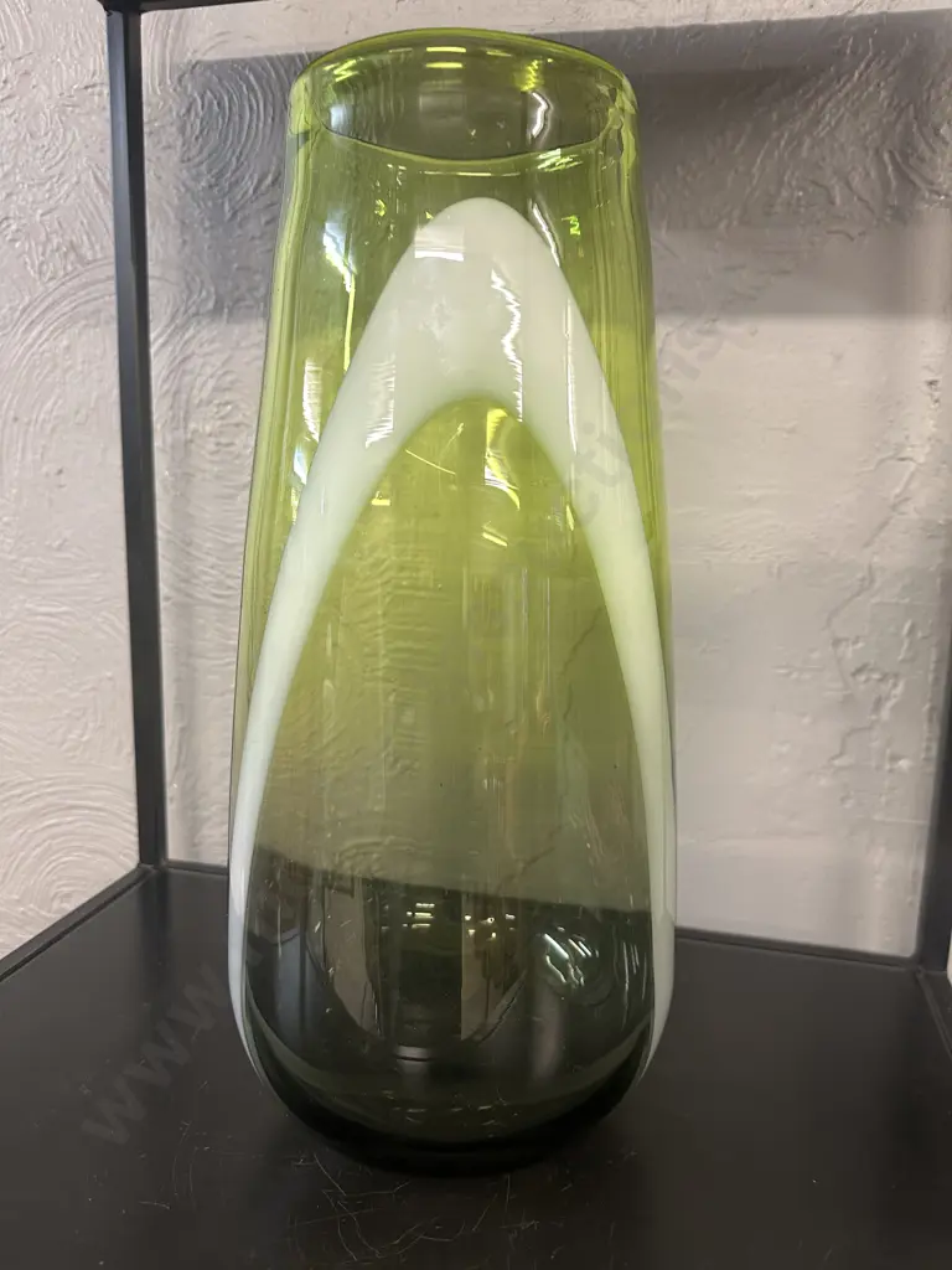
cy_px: 635
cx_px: 476
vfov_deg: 71.6
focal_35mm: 24
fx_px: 880
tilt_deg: -8.8
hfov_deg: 56.8
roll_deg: -1.3
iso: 200
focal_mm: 6.86
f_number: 1.78
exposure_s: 1/50
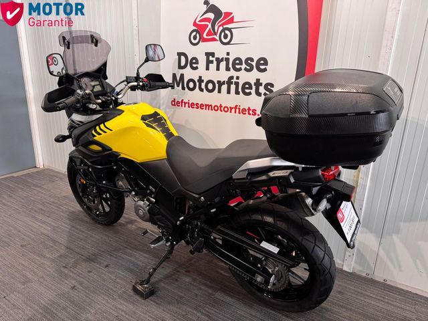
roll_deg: -0.8
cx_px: 214
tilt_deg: -17.3
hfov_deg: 71.6
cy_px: 160
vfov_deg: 56.8
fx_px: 297
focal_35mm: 24
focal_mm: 6.76
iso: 250
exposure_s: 1/50
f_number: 1.78
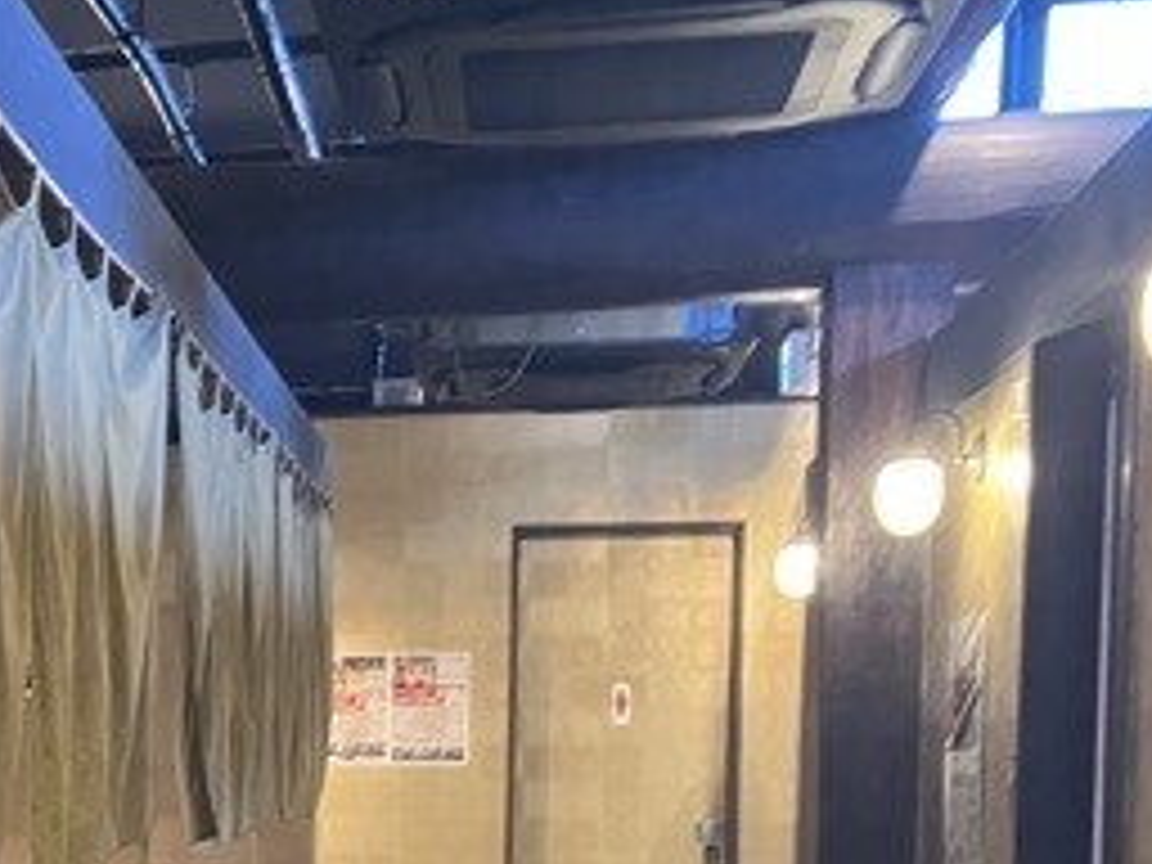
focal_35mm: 70
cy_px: 873
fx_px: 2330
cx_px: -122
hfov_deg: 25.7
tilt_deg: -2.7
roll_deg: -0.8
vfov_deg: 20.3
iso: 320
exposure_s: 1/30
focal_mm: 3.99
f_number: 1.8
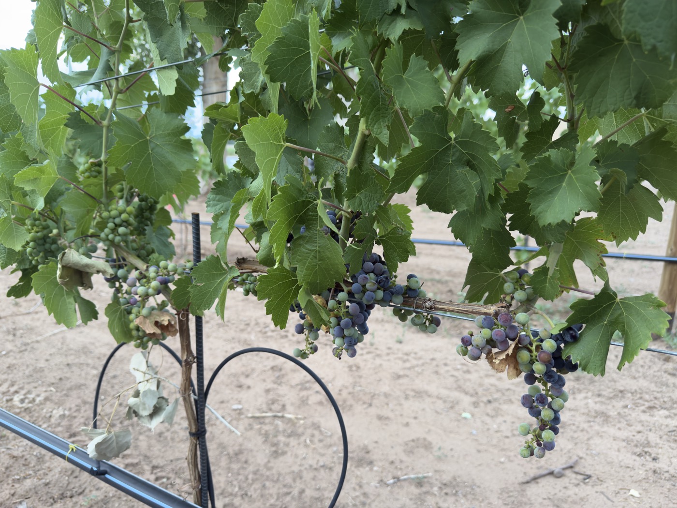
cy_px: 254
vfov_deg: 56.8
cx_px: 338
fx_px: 469
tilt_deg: -12.4
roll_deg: +2.0
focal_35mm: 24
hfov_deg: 71.6
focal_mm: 6.76
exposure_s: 1/60
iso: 200
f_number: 1.78
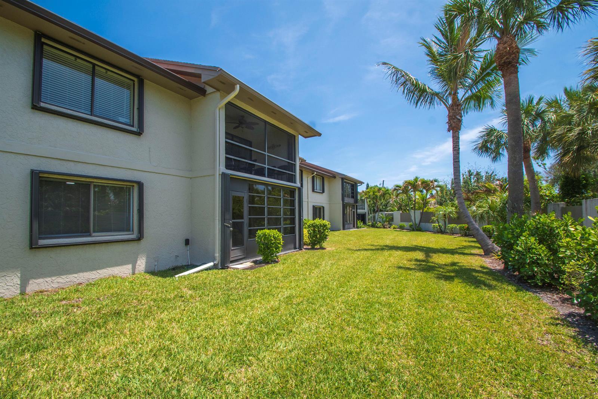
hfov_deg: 100.4
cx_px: 299
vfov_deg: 77.3
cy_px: 200
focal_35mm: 15
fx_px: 249
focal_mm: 10
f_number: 8
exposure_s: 1/800
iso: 320
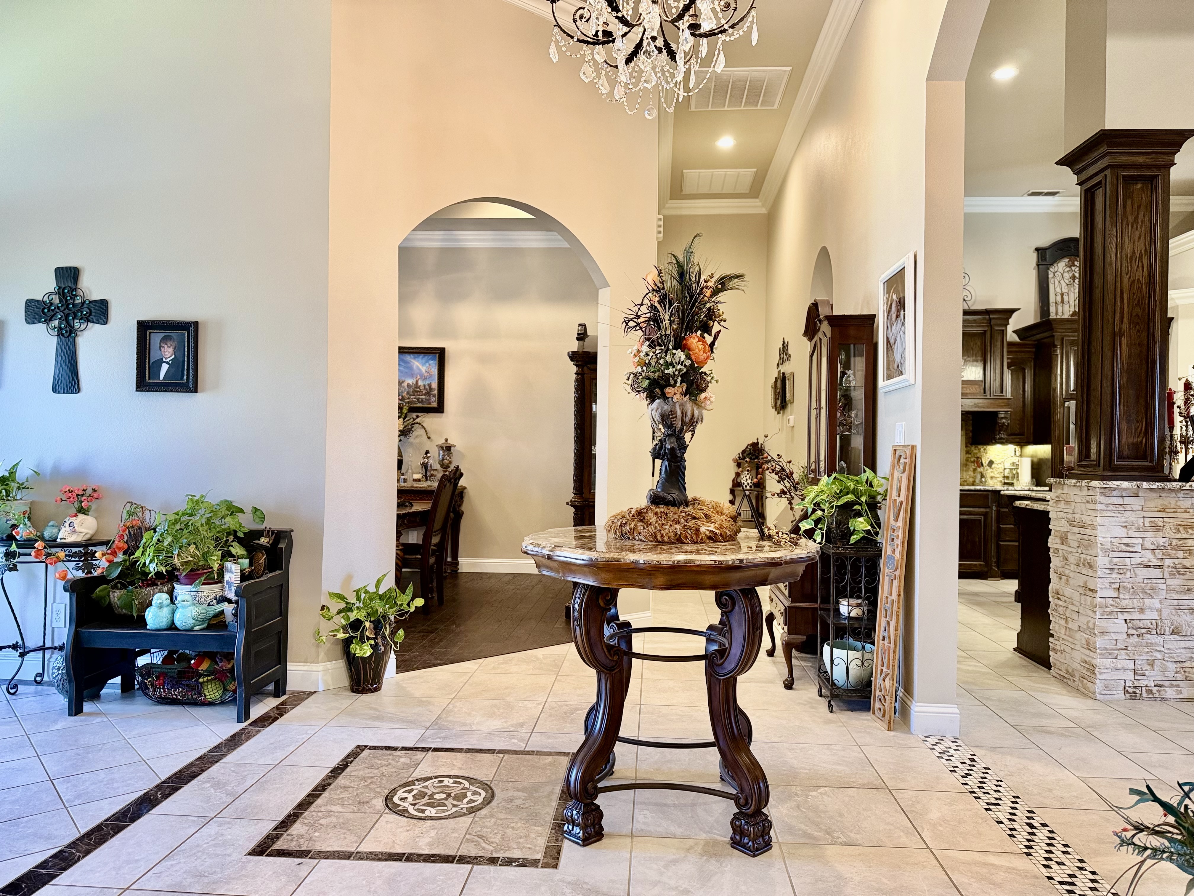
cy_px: 448
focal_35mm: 24
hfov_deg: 71.6
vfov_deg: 56.8
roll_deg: -0.6
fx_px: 828
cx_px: 597
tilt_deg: +0.8
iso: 250
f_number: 1.78
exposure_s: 1/60
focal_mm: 6.76
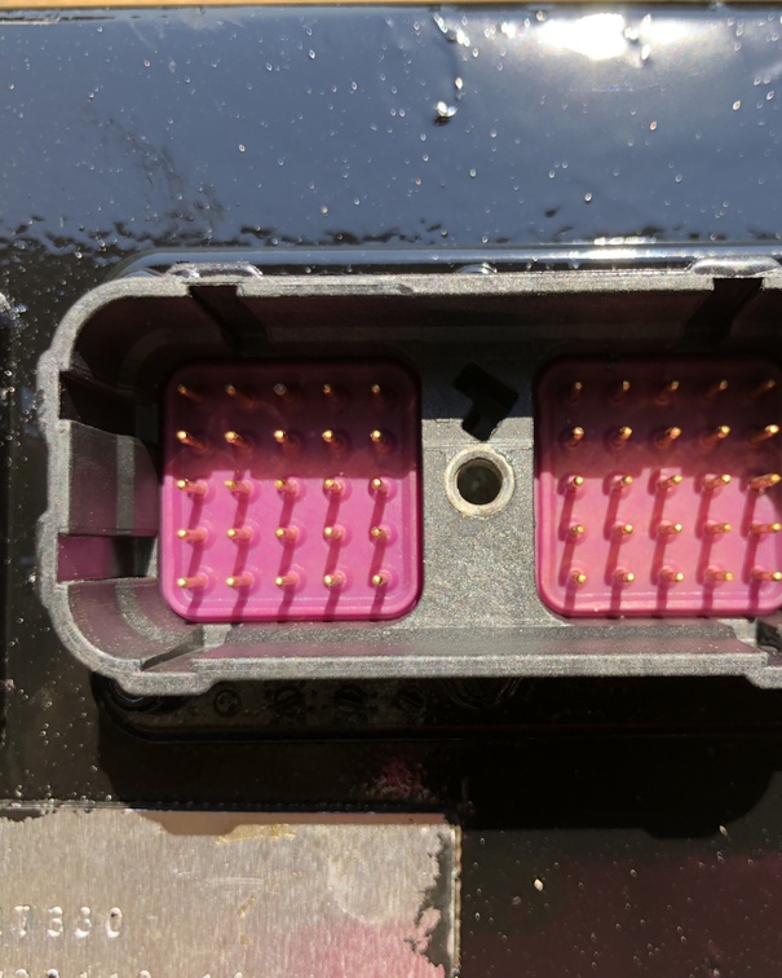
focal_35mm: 37
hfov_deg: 39.9
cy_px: 488
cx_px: 476
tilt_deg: -85.6
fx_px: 1070
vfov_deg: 49.1
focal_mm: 4
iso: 20
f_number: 1.8
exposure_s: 1/369
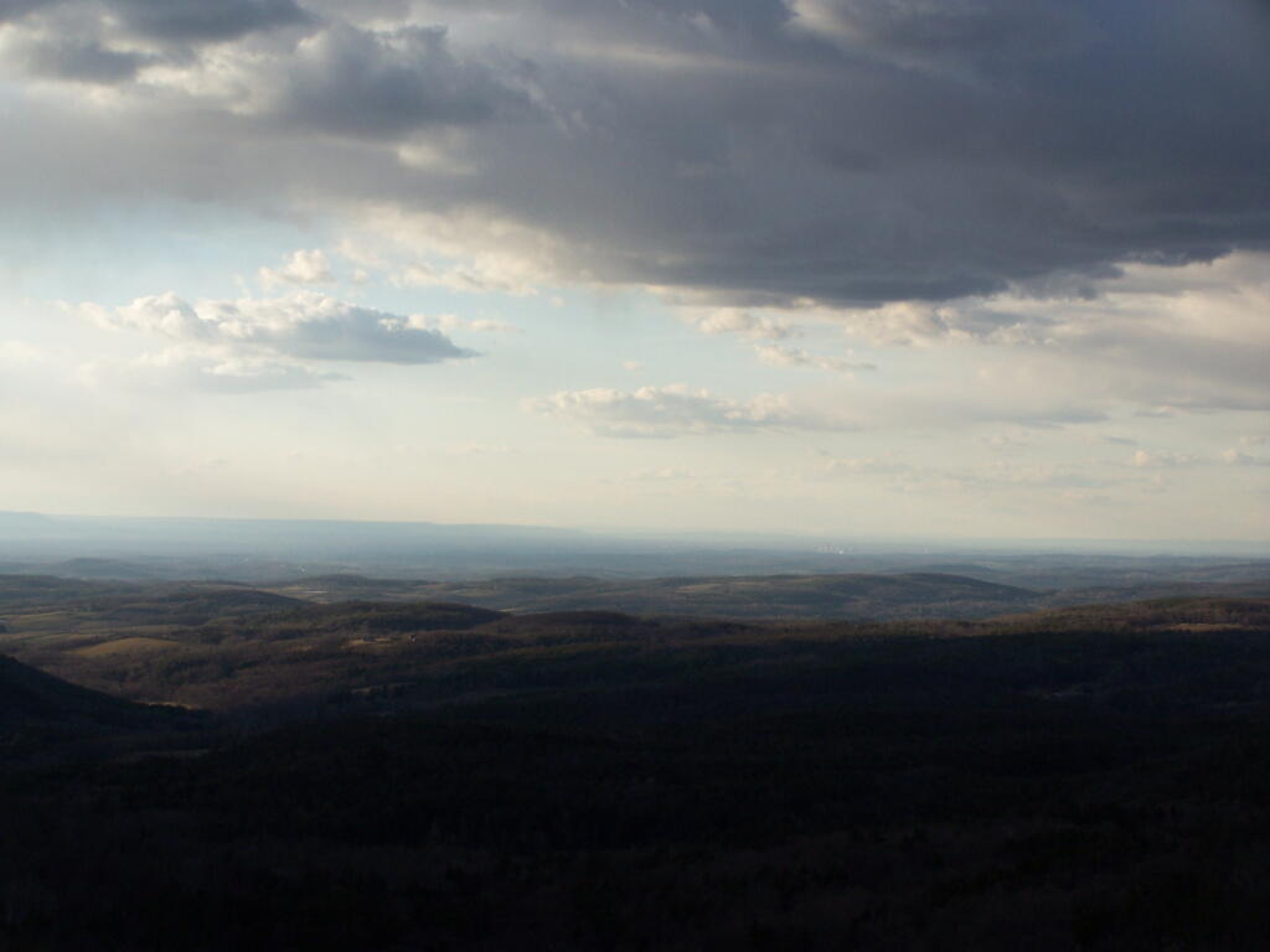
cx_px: 635
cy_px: 476
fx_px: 2752
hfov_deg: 26.0
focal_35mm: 75
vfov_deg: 19.6
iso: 80
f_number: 3.2
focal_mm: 12.4
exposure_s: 1/800
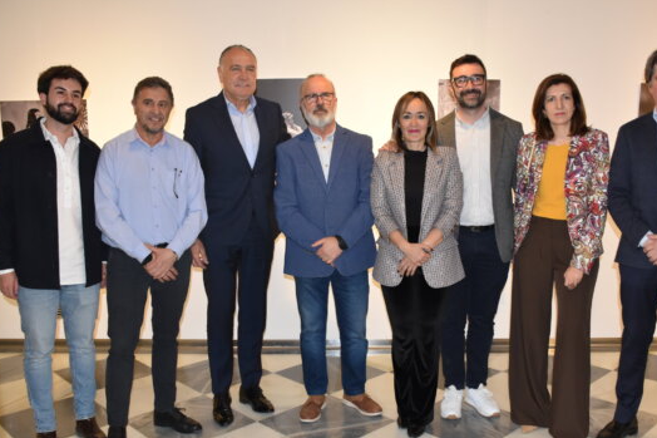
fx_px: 620
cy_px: 274
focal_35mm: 34
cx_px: 355
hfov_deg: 55.7
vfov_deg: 38.6
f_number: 4
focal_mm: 18
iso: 800
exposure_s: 1/60
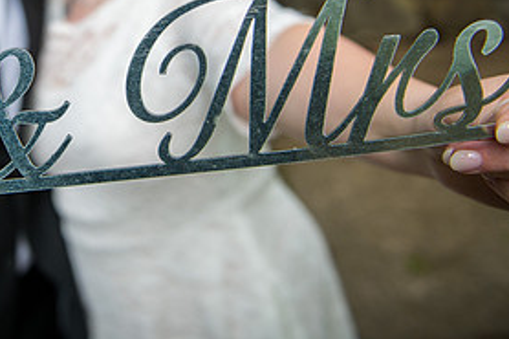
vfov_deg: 26.1
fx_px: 706
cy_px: 35
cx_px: 71
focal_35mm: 50
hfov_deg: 37.5
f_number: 2.8
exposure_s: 1/750
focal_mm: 24
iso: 100
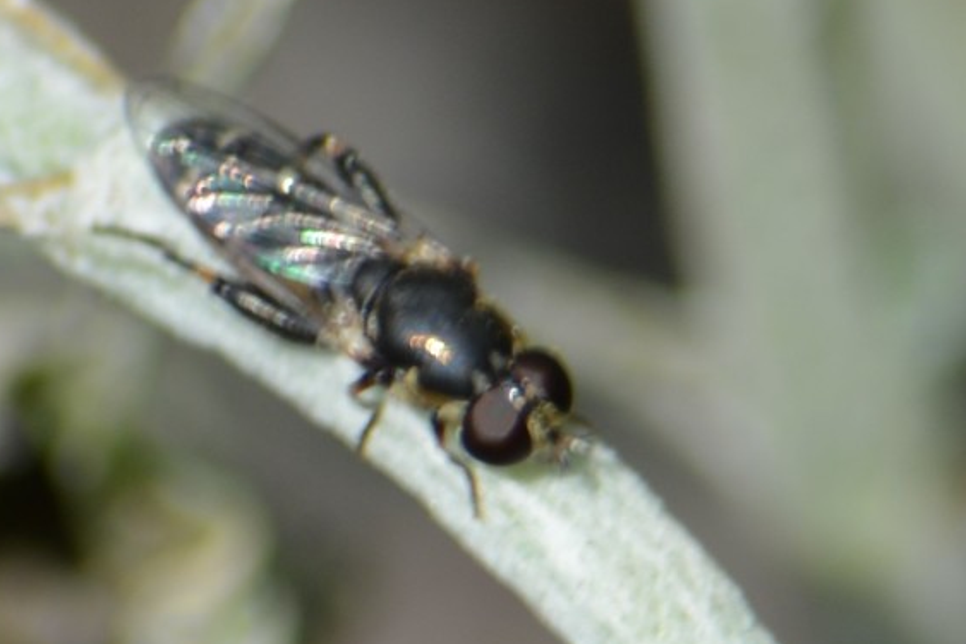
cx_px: 389
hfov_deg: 2.7
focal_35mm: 767
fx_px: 20574
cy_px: 393
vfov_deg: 1.8
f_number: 8
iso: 100
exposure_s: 1/160
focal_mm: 300
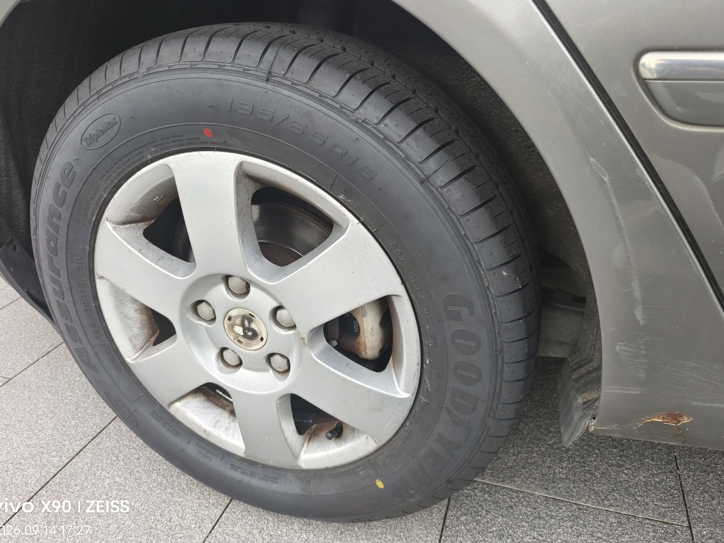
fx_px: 502
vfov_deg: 56.8
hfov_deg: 71.6
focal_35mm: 24
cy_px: 272
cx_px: 353
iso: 512
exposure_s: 1/61.3
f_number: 1.75
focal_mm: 5.5
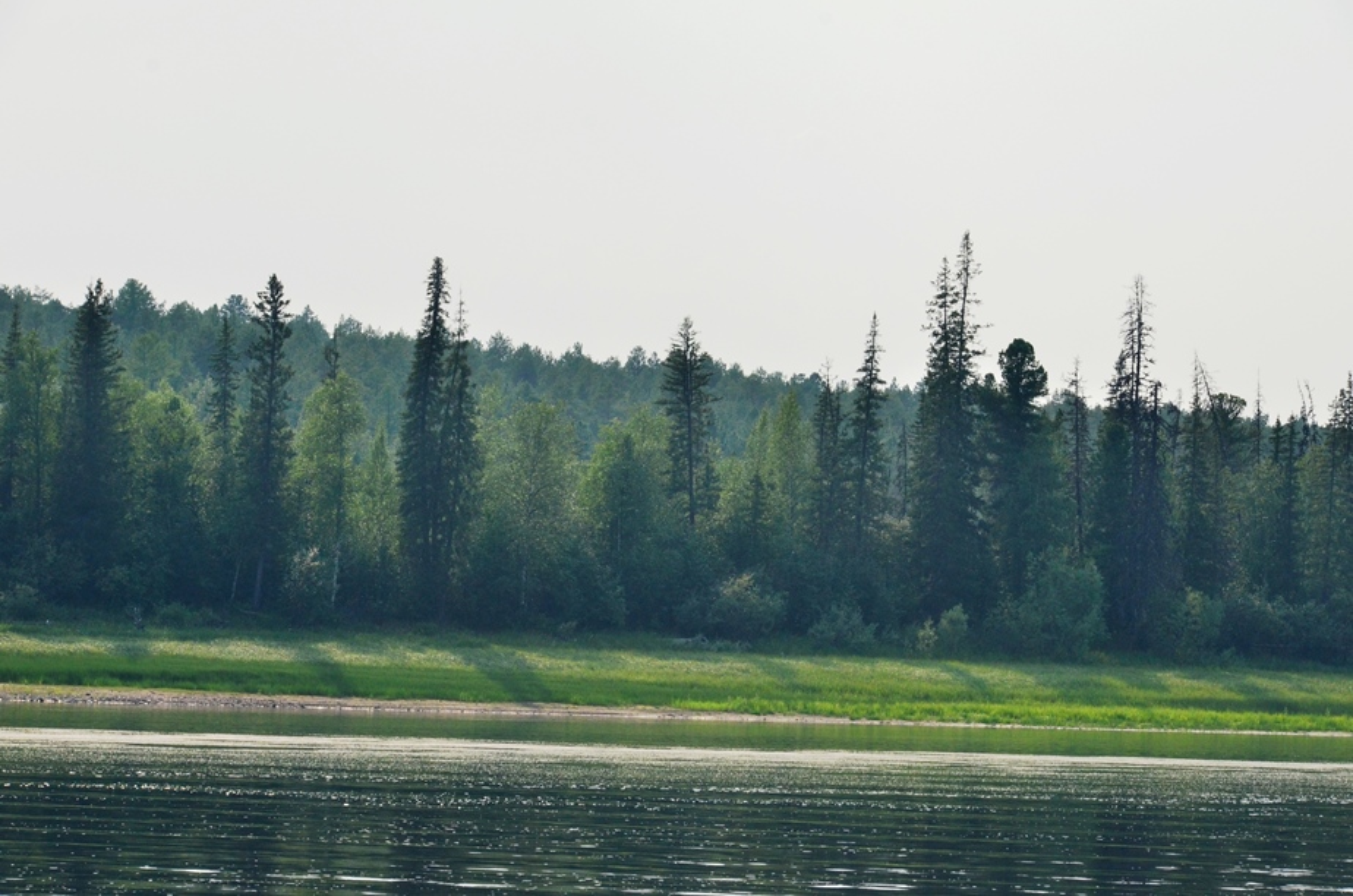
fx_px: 5907
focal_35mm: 158
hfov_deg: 13.1
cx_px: 676
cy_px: 448
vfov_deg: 8.7
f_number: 13
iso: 800
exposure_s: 1/1250
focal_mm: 105
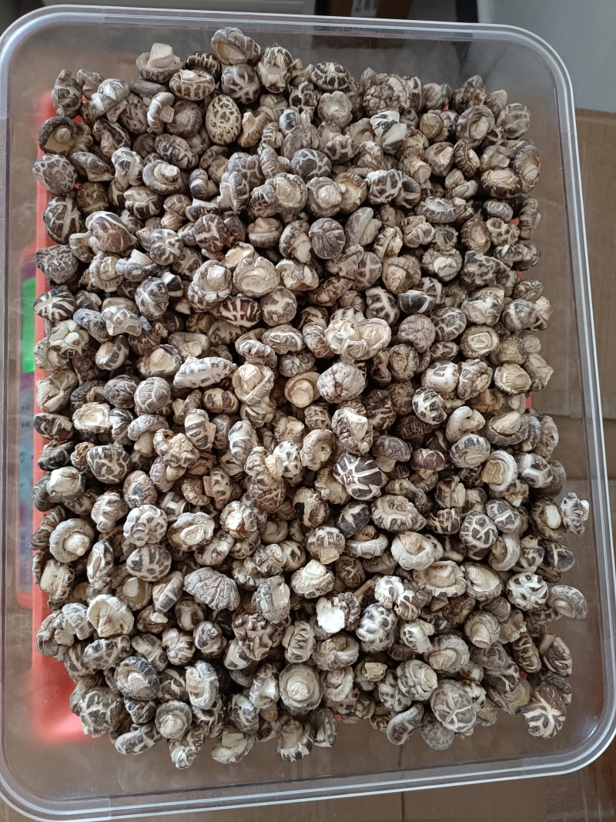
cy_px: 411
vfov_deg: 67.3
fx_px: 617
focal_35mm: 26
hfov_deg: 53.1
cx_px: 308
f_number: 1.8
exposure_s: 1/33.3
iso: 1693
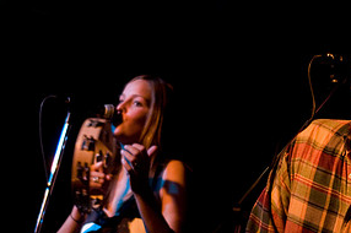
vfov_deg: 9.0
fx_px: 1480
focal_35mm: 152
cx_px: 284
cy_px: 162
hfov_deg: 13.5
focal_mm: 50
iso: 1000
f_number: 1.8
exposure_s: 1/80
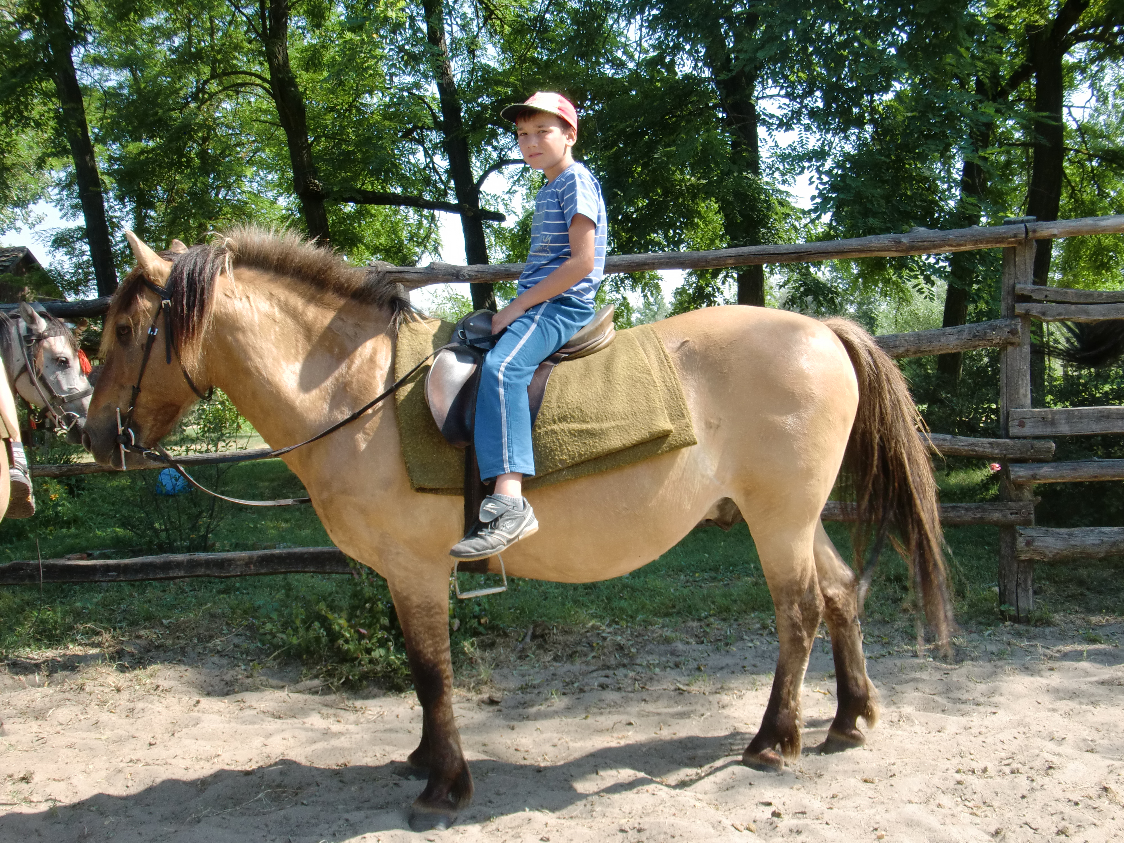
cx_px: 562
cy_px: 422
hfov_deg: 49.0
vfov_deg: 37.7
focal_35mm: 38
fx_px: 1234
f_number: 3.9
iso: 64
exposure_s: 1/160
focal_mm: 6.66
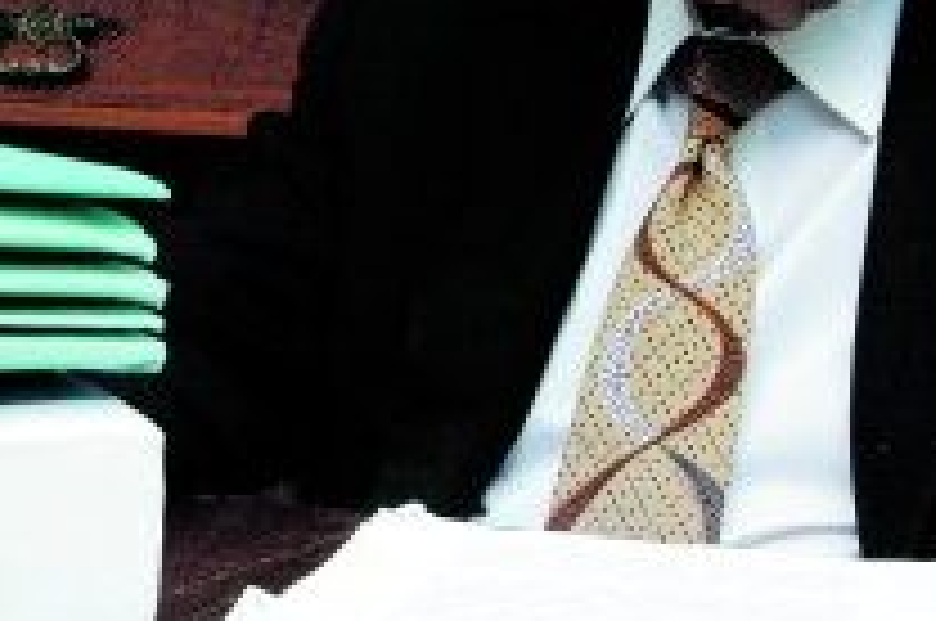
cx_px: 79
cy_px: 70
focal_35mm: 84
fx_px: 2181
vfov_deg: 16.0
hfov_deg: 23.5
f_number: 8
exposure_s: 1/125
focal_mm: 24
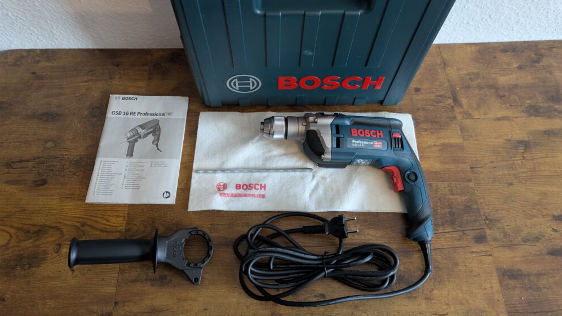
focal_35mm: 28
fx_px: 417
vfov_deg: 40.9
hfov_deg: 67.9
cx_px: 277
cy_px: 101
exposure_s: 1/25
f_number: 1.89
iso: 367
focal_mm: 5.43
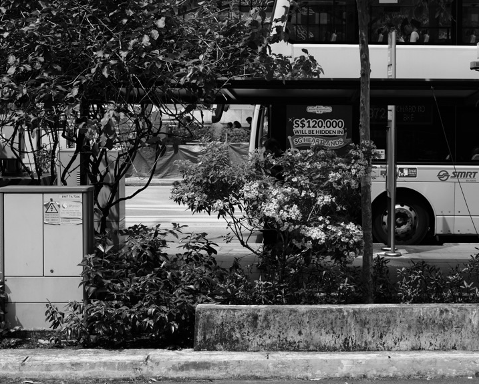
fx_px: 1021
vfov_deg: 21.2
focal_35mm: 72
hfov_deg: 26.4
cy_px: 118
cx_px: 275
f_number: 5
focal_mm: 43
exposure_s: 1/320
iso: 100
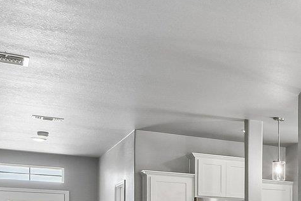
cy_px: 233
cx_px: 619
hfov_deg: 18.4
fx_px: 543
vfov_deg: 19.8
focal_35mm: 65
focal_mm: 10
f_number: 8
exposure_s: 1/20
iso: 400
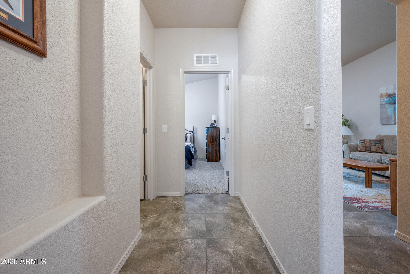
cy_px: 137
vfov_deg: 81.2
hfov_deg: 104.2
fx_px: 159
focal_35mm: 14
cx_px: 205
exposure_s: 1
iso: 250
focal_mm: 14
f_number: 9
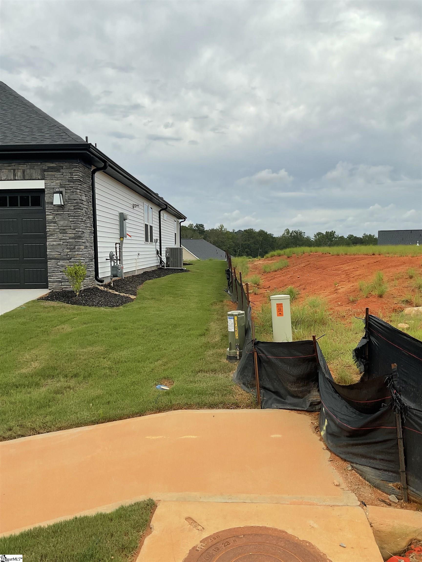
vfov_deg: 61.7
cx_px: 211
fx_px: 471
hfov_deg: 48.2
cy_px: 281
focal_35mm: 29
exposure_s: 1/1675
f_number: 1.8
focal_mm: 3
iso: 16
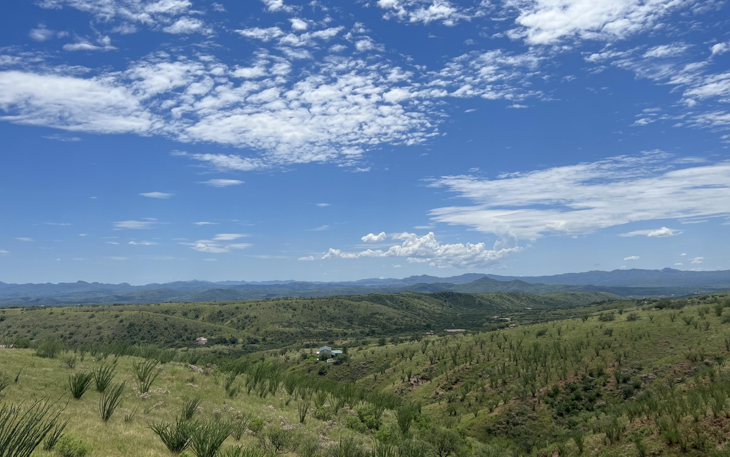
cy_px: 235
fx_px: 617
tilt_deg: +3.2
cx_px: 368
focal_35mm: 31
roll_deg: +1.3
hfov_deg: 61.2
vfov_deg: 40.6
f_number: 1.5
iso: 50
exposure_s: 1/8696
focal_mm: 5.7
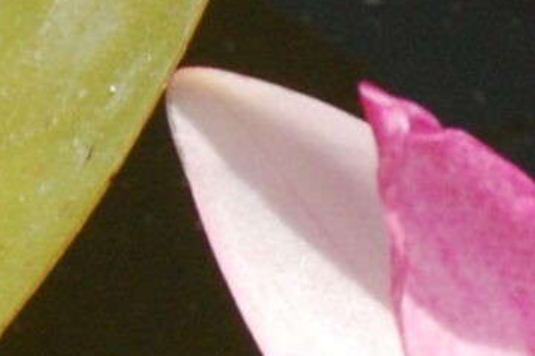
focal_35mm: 493
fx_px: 7320
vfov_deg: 2.8
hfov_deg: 4.2
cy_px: 640
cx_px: 919
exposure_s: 1/640
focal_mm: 46
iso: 800
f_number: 13
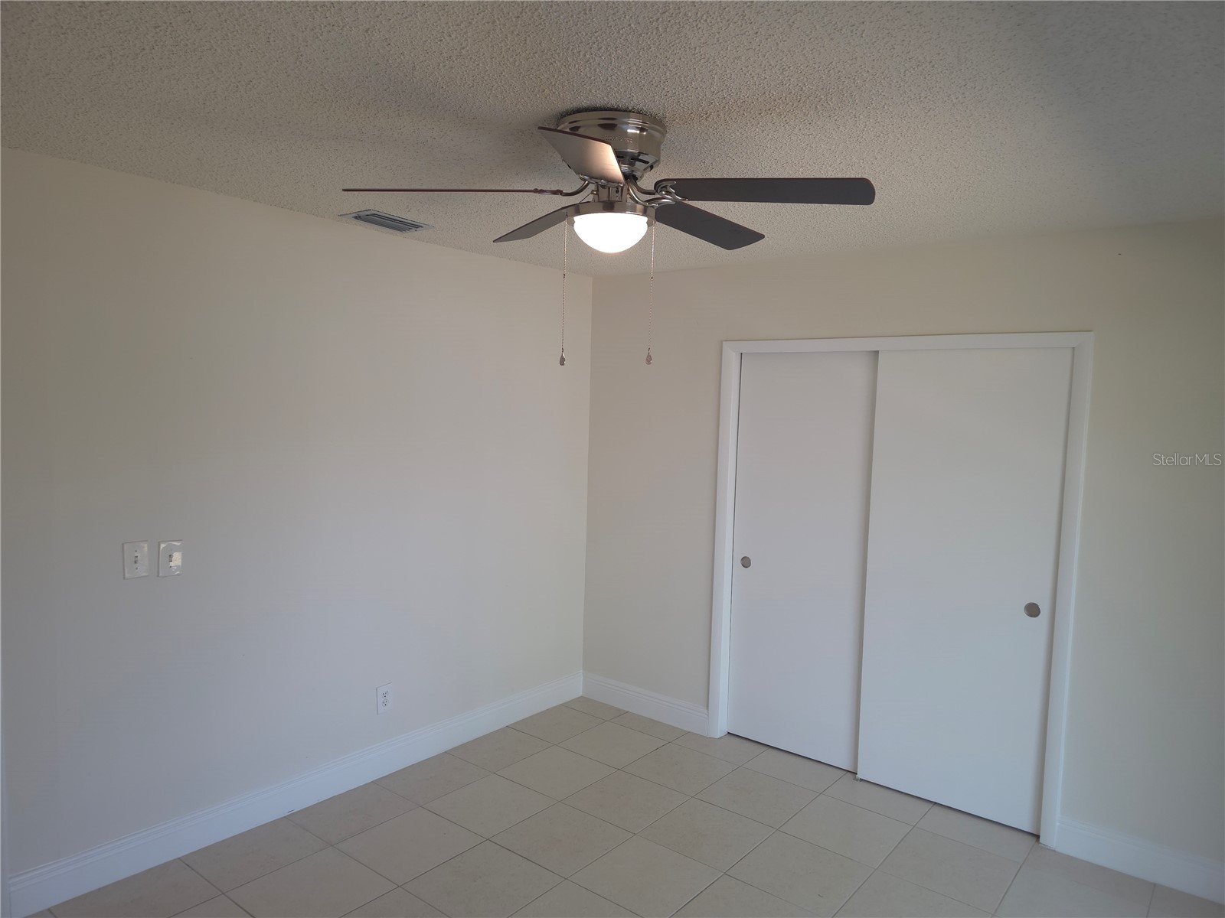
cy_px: 459
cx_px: 612
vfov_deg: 58.9
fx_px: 814
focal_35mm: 23
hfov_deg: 73.9
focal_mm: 6.3
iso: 64
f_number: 1.7
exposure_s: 1/60
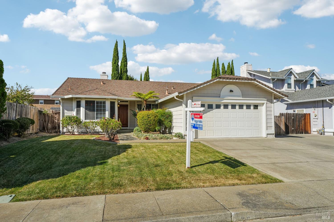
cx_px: 167
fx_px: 223
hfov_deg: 73.8
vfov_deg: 53.1
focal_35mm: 24
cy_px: 111
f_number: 8
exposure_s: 1/1250
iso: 500
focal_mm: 24
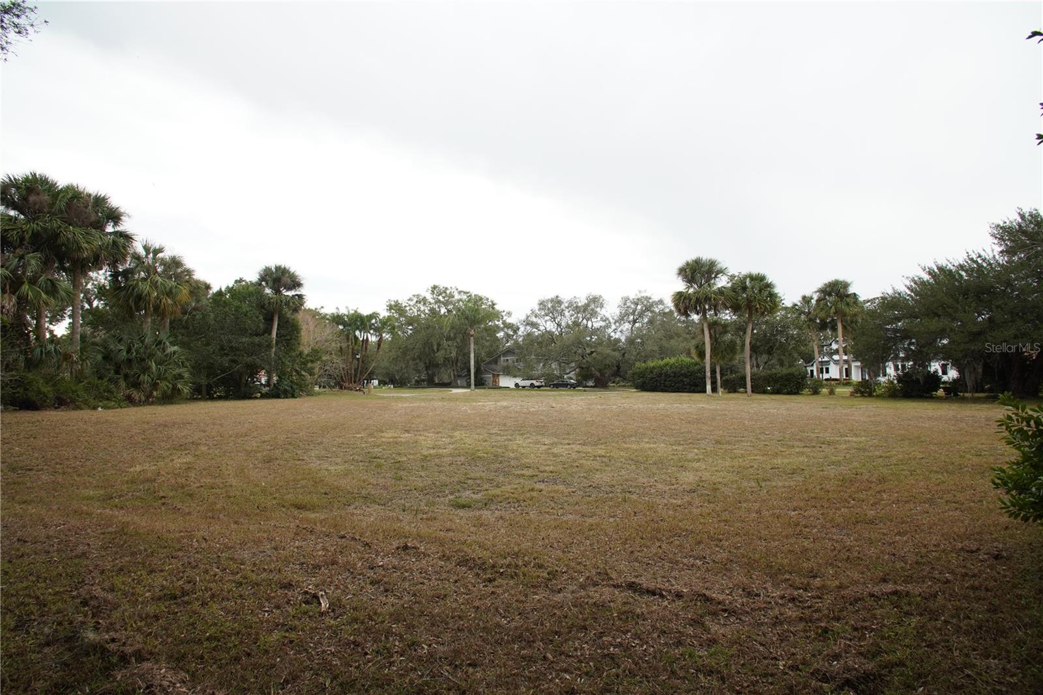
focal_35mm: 18
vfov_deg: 67.8
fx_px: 517
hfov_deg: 90.5
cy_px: 348
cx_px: 522
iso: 500
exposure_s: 1/320
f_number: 7.1
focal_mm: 11.9
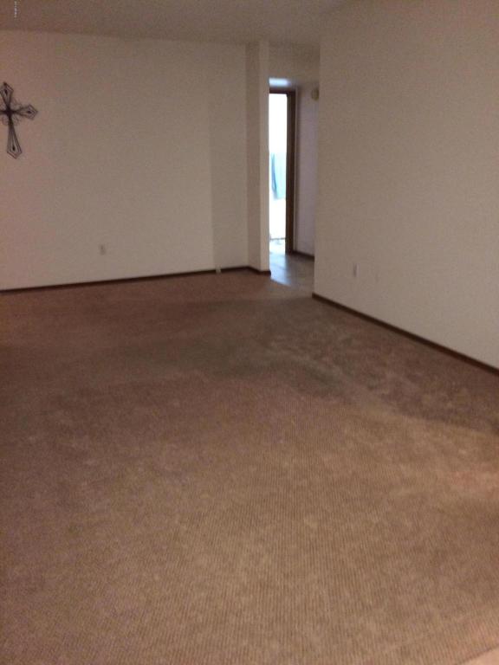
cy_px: 332
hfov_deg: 48.2
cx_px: 250
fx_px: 557
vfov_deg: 61.7
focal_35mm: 29
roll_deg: +1.8
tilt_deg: -19.1
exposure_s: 1/16
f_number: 2.2
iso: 320
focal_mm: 4.15
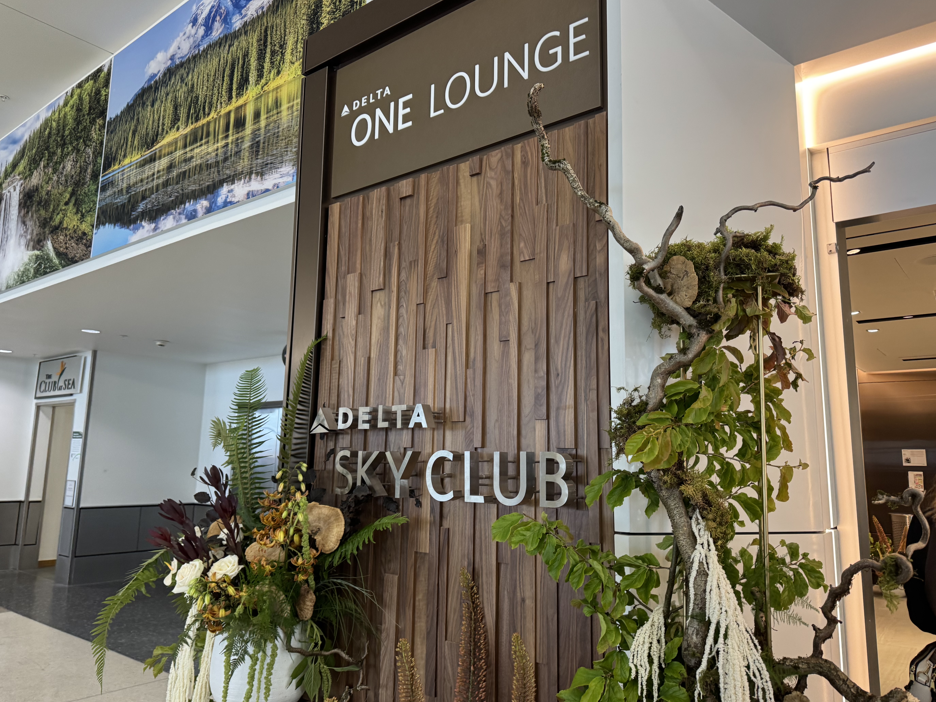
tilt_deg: +10.7
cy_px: 347
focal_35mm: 25
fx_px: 676
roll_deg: -2.1
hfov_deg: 69.4
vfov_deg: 54.9
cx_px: 476
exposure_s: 1/60
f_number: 1.78
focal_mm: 6.76
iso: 200
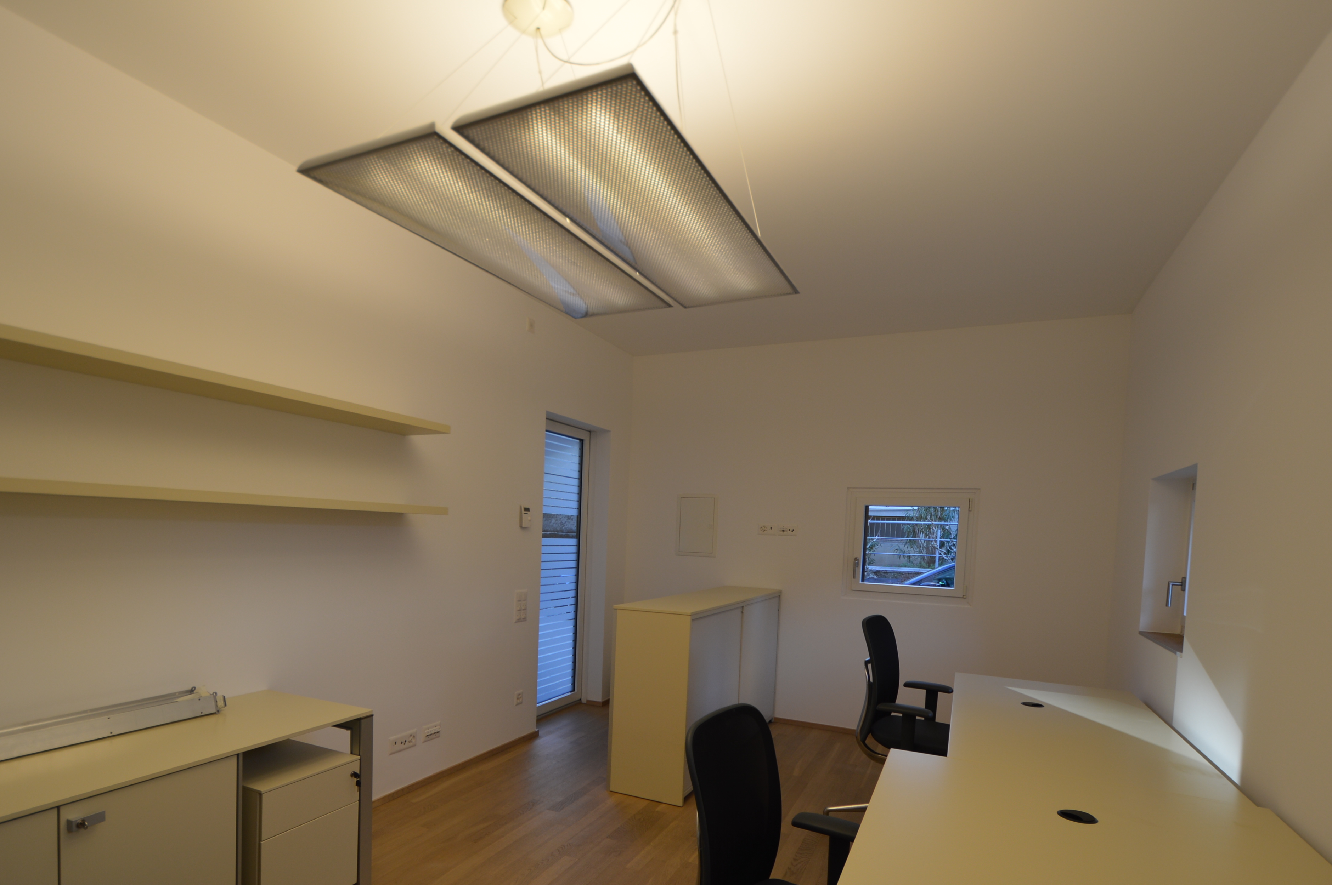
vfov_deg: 66.7
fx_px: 665
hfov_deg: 89.6
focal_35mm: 18
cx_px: 582
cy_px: 524
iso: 100
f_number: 3.5
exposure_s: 1/50
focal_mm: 10
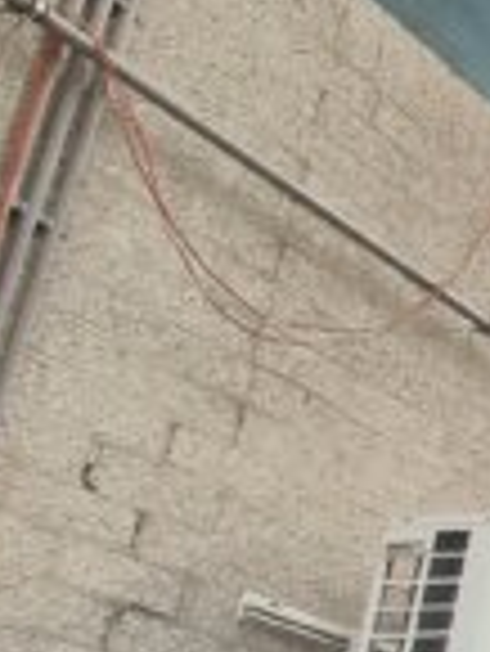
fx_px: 1300
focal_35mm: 69
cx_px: 1614
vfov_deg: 26.1
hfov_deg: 10.3
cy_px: 706
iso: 80
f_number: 2.2
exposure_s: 1/100
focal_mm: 2.2
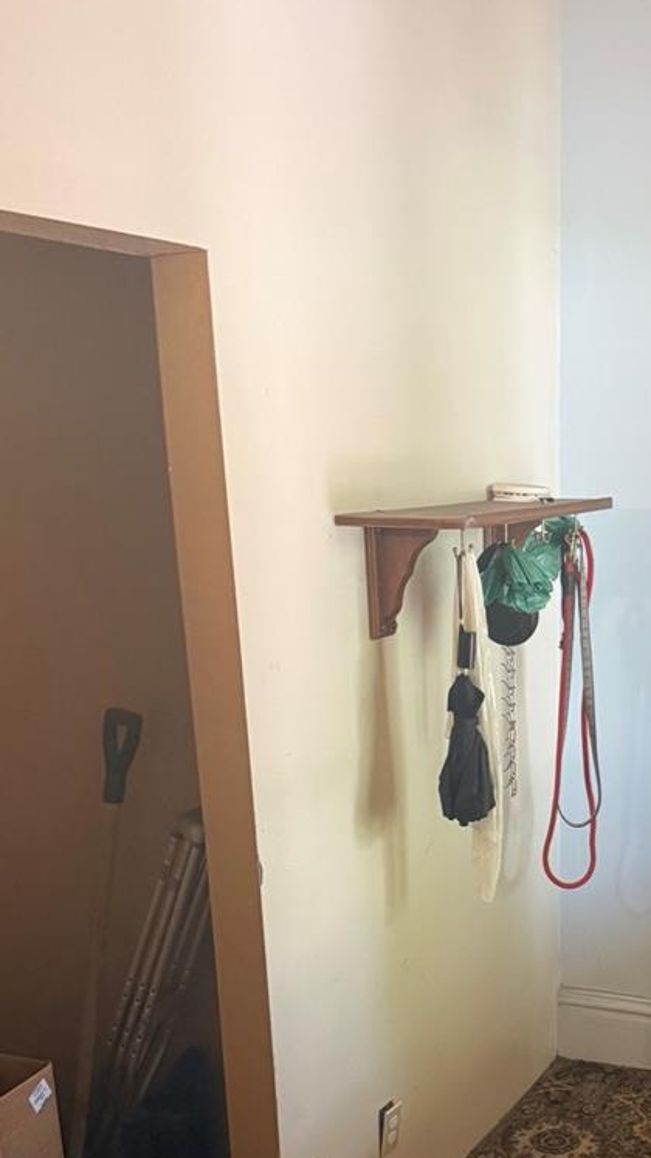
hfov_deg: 27.7
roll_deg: +1.3
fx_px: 1289
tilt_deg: -16.7
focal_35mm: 42
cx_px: 524
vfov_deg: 46.7
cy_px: 859
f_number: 1.78
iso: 800
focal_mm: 6.76
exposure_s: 1/40
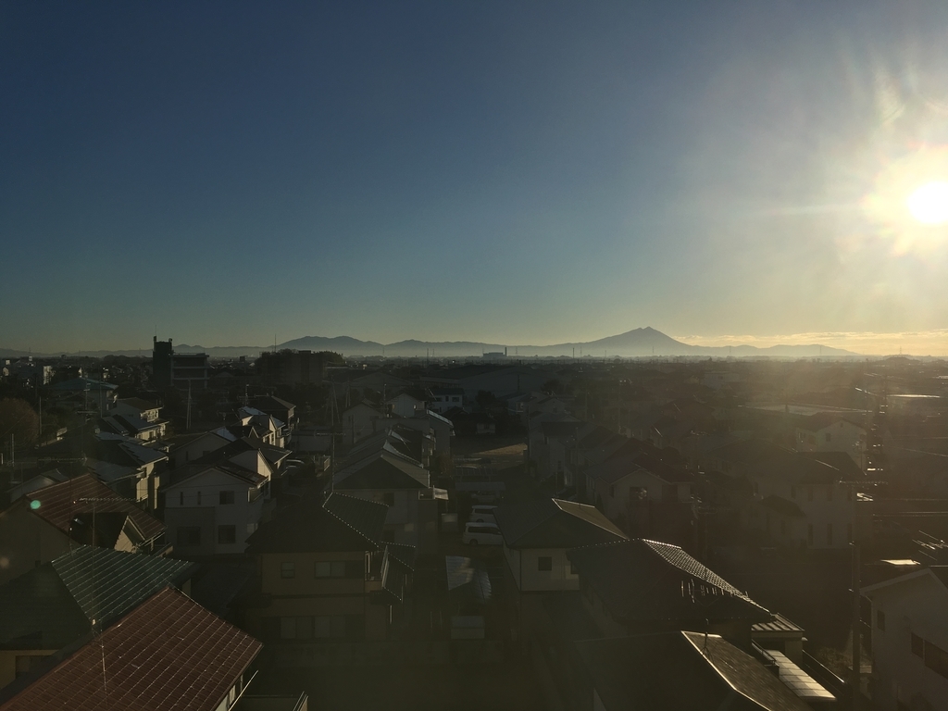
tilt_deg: -0.8
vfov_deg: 48.2
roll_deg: +0.6
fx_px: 794
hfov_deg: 61.7
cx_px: 474
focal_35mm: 29
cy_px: 356
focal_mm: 4.15
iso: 25
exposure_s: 1/4808
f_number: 2.2
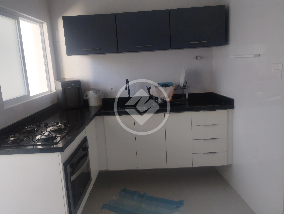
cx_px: 142
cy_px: 107
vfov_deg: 49.9
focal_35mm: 28
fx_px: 230
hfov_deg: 63.4
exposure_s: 1/120
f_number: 1.8
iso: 328
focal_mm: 4.27
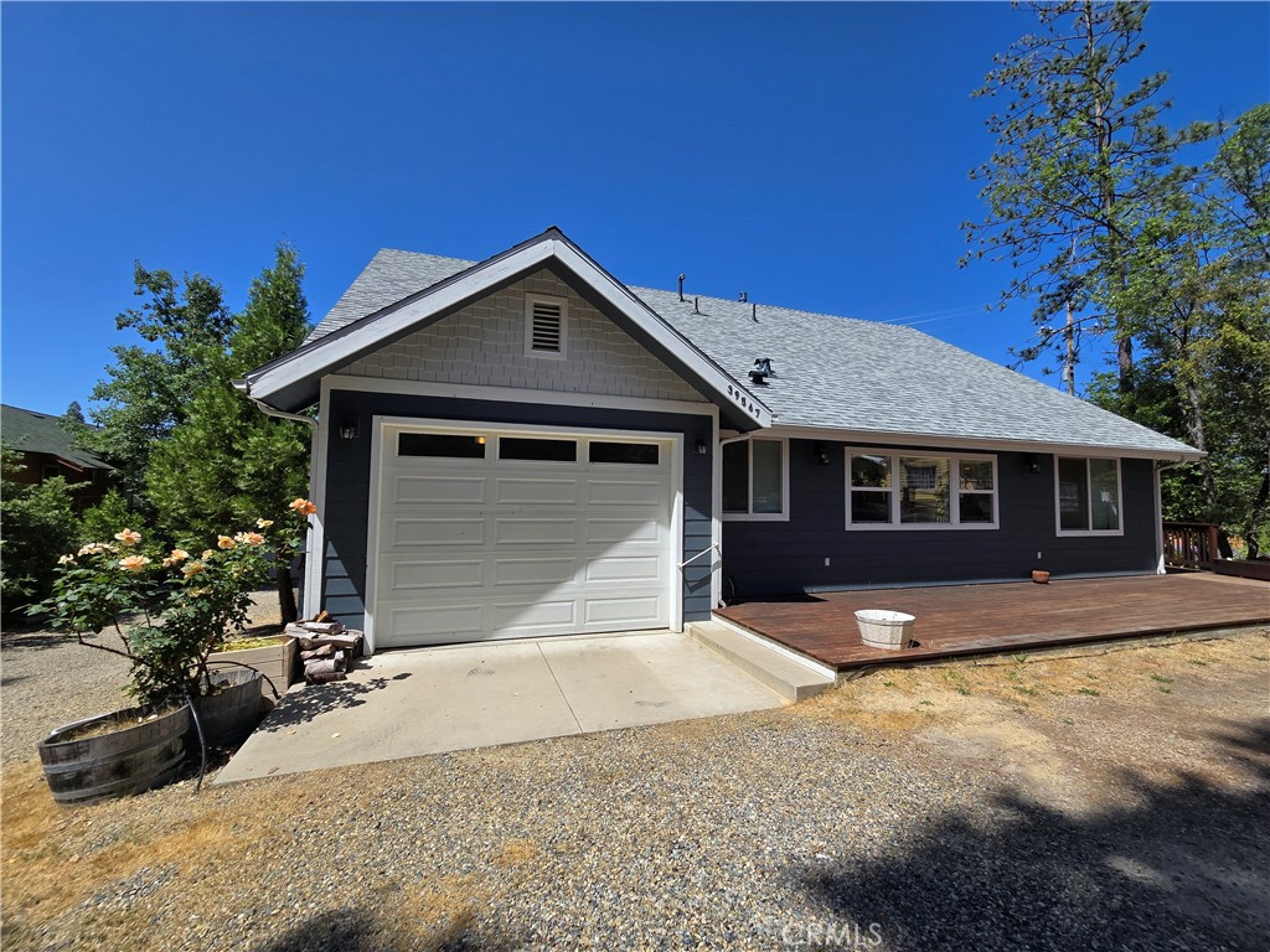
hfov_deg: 106.2
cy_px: 476
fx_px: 477
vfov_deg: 89.9
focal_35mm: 13
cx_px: 635
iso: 50
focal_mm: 2.2
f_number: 2.2
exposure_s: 1/2715
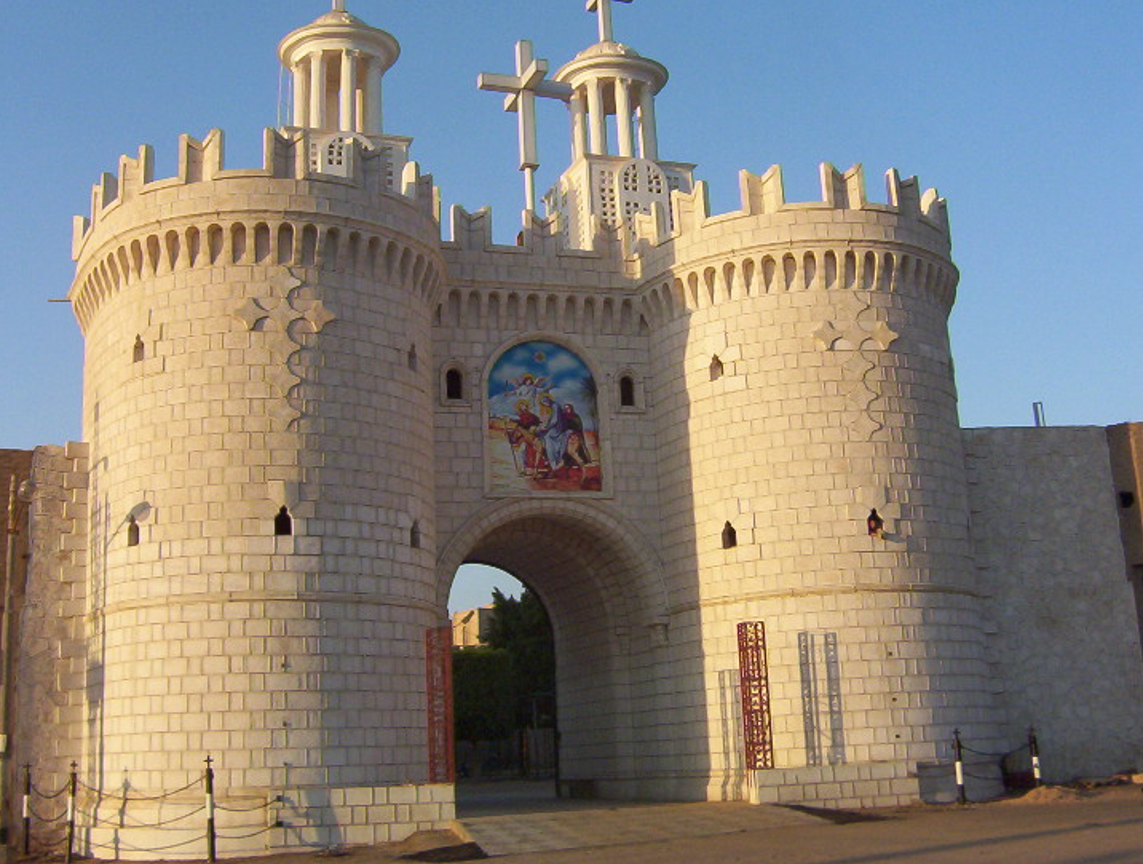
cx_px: 517
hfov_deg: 45.6
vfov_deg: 35.3
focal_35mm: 41
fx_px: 1357
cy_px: 386
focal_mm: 5.54
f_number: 5.24
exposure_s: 1/340
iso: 100
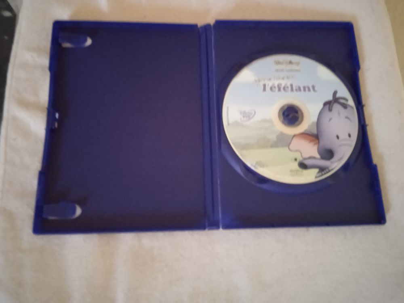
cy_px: 152
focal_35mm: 28
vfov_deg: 49.7
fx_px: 327
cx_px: 202
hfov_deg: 63.4
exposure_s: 1/14.3
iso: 2834
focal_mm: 3.43
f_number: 2.2
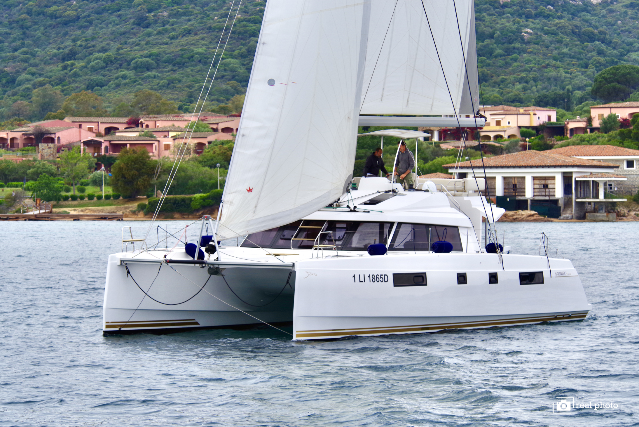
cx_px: 320
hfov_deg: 13.9
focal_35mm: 148
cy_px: 214
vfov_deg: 9.3
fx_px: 2628
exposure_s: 1/500
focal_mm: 148
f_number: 10
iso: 400
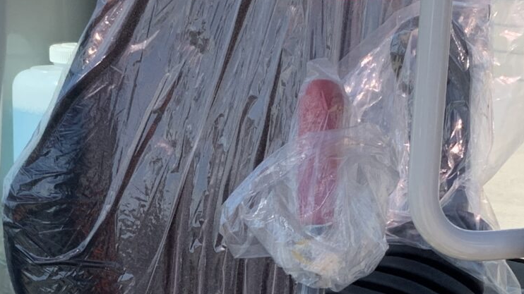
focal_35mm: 109
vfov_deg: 10.9
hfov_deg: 19.6
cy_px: 355
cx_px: 235
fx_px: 1514
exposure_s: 1/683
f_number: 1.8
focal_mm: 3
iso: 16
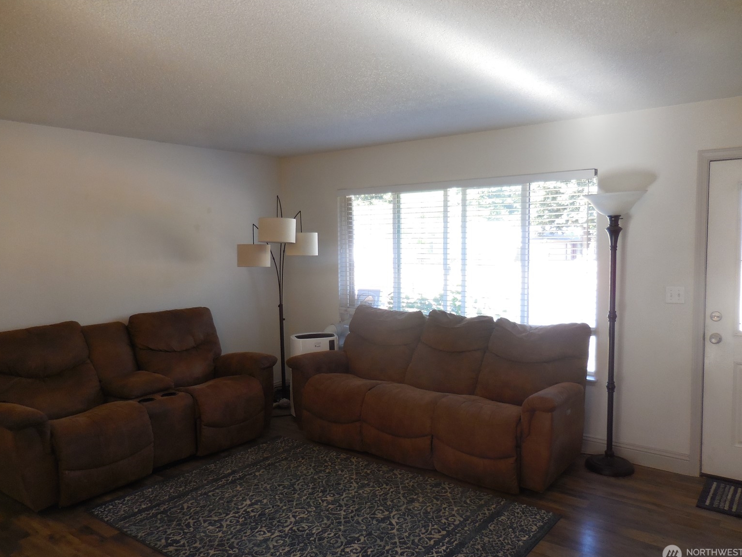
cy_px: 288
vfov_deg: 53.1
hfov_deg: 67.3
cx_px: 371
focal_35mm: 26
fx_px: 557
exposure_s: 1/30
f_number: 3.3
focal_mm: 4.5
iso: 160
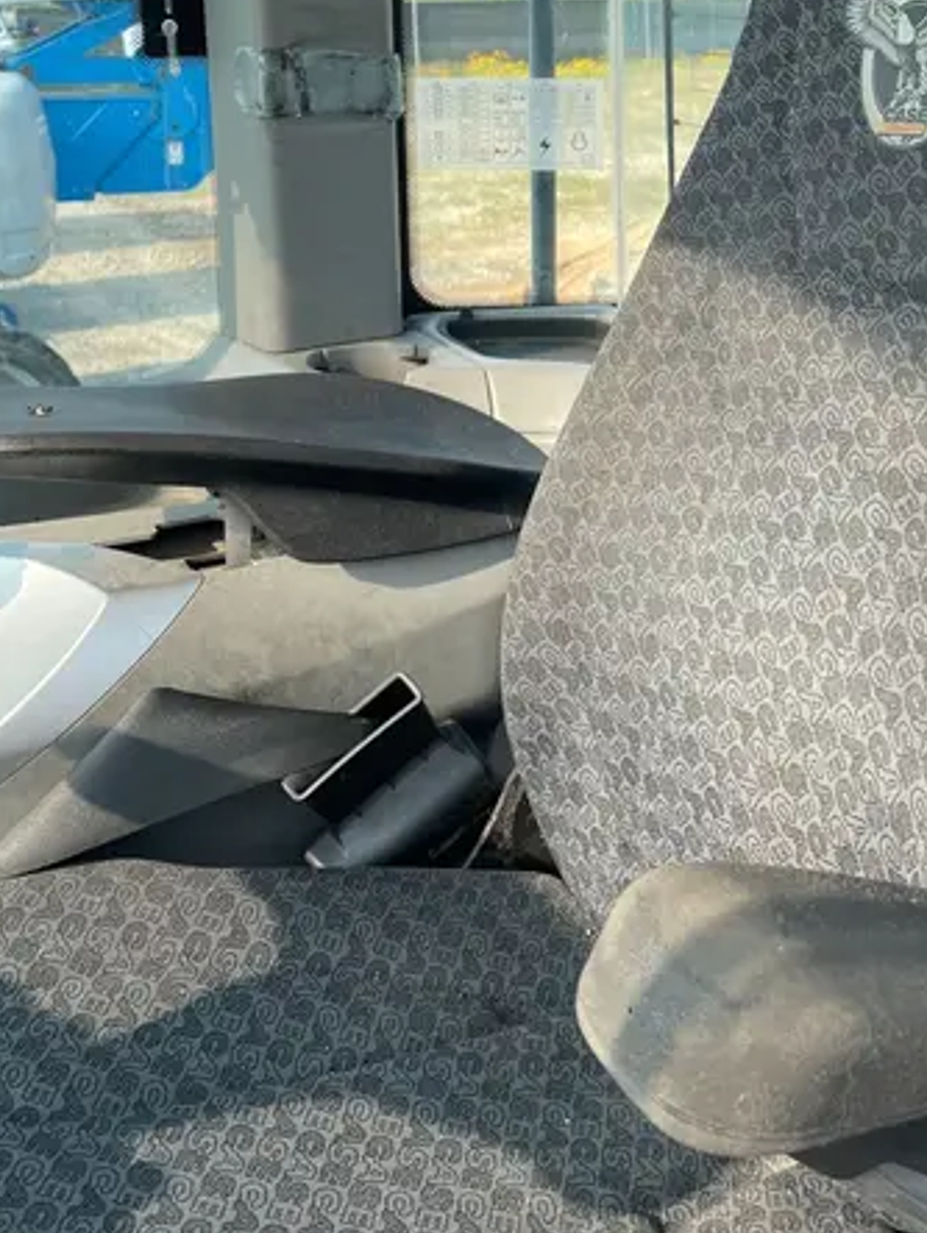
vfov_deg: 42.7
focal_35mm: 43
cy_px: 333
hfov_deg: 32.9
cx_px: 715
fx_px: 1533
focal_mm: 4.2
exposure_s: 1/647
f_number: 1.6
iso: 32
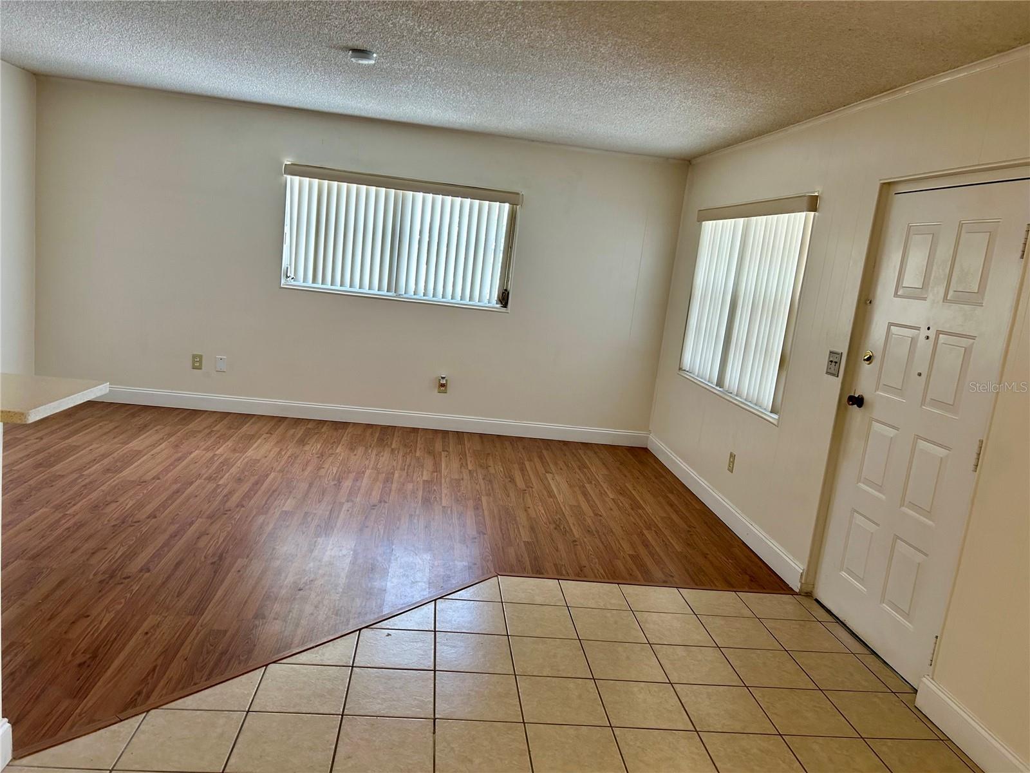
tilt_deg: -9.9
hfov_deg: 67.3
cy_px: 386
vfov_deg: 53.1
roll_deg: -6.3
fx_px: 774
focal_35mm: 26
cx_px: 515
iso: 125
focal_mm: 5.7
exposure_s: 1/120
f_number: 1.5
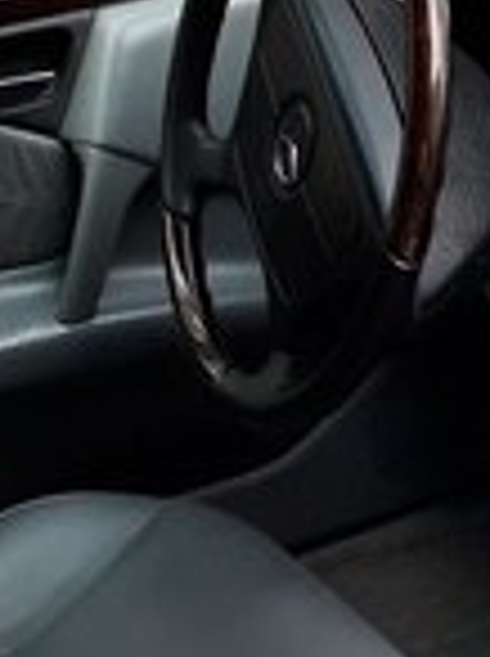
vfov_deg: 19.6
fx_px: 1741
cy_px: 855
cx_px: 782
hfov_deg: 14.7
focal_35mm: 92
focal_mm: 3.6
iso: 64
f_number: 1.9
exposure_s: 1/100
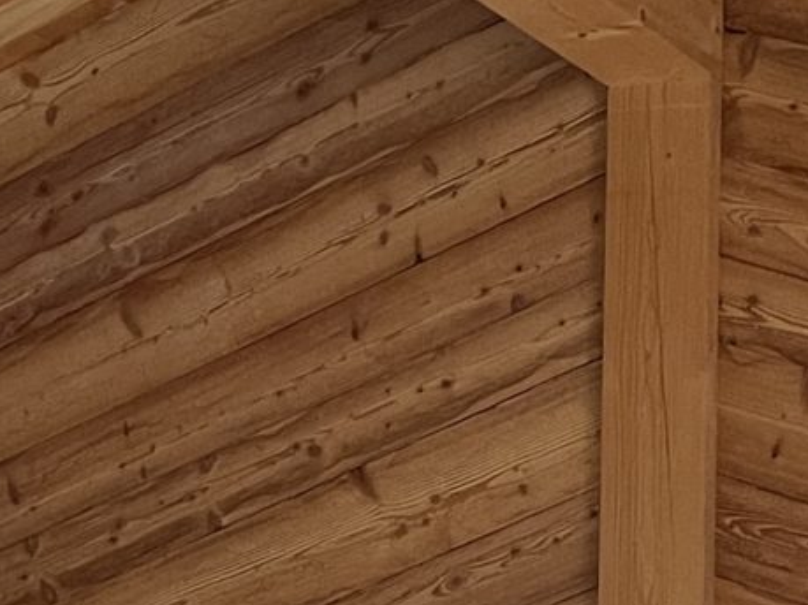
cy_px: 617
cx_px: 197
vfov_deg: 10.1
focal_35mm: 145
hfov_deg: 13.6
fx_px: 3384
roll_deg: -0.6
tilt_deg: +7.4
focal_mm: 4.2
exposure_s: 1/60
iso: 250
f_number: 1.6
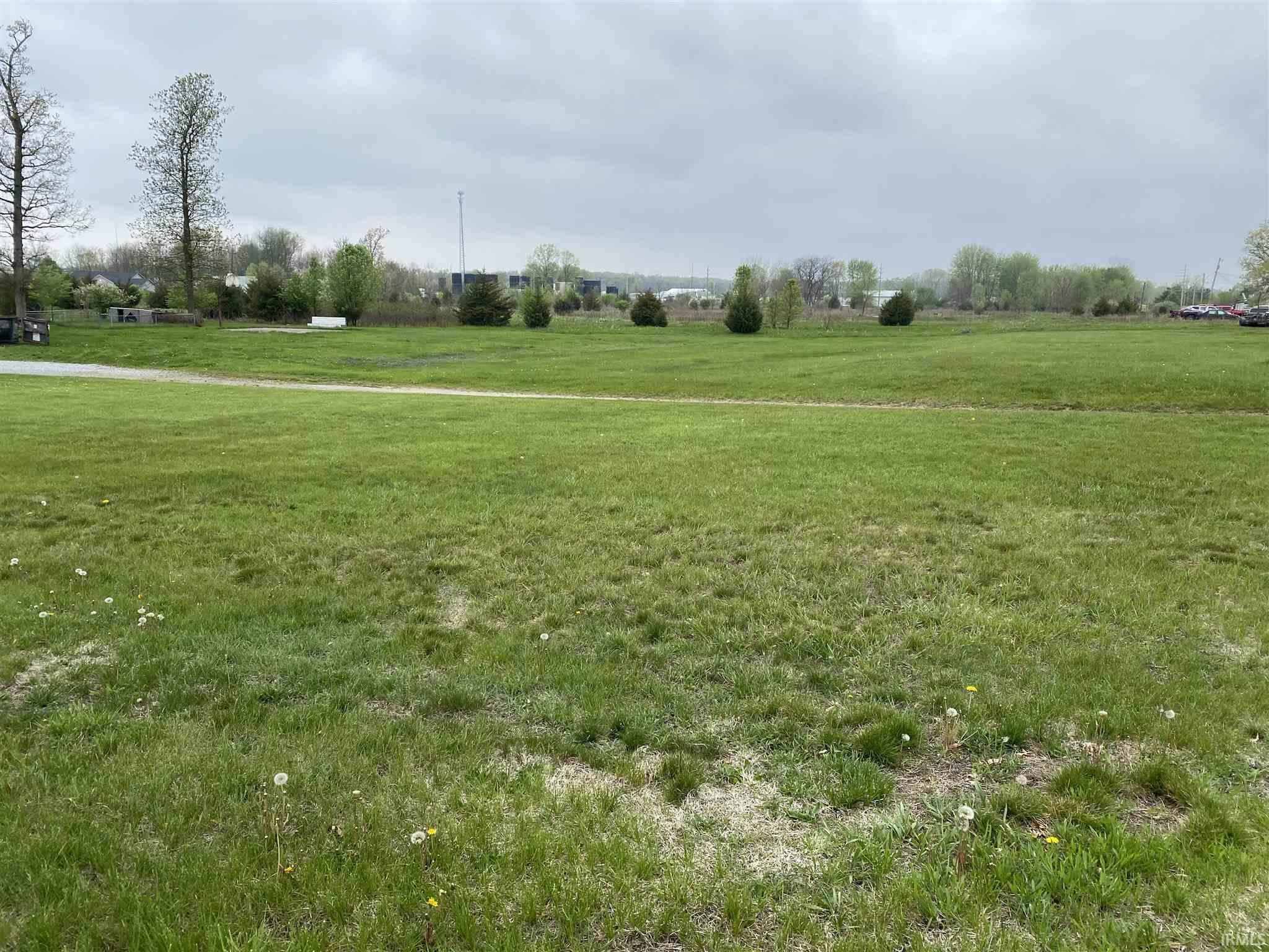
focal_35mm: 26
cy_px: 476
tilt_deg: -9.2
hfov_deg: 67.3
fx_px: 953
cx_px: 634
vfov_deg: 53.1
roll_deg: -1.1
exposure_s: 1/816
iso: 32
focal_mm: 4.25
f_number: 1.8
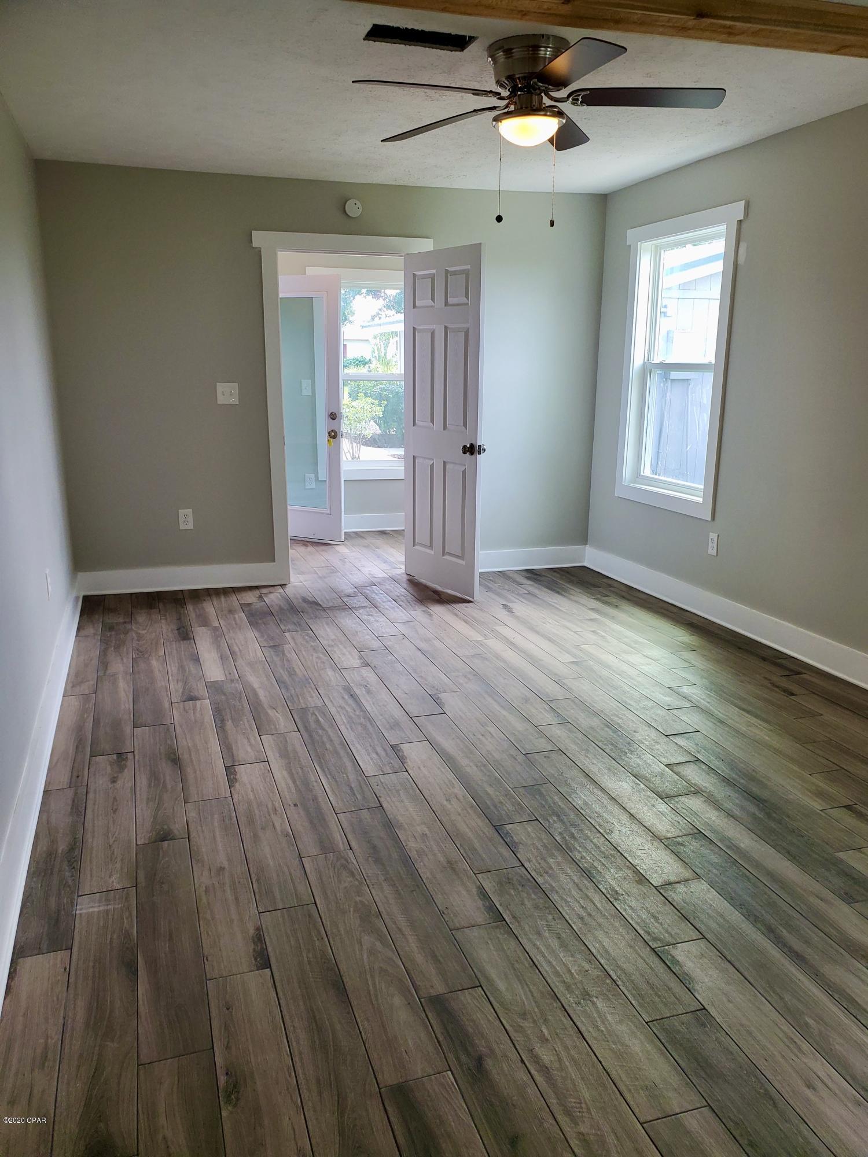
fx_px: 869
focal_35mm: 26
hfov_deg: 53.1
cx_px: 434
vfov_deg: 67.3
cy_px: 578
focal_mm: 4.3
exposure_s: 1/120
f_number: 2.4
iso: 125
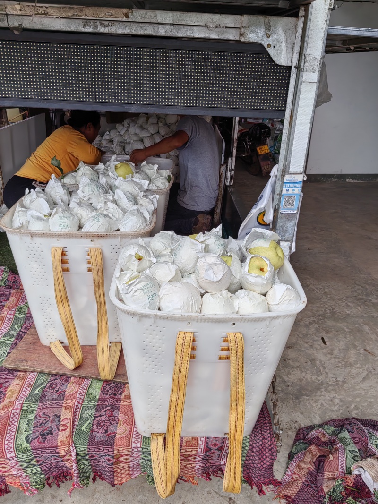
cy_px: 252
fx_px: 393
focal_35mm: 27
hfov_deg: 51.3
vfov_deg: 65.3
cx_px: 189
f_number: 1.9
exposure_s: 1/1464
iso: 50
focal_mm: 5.52
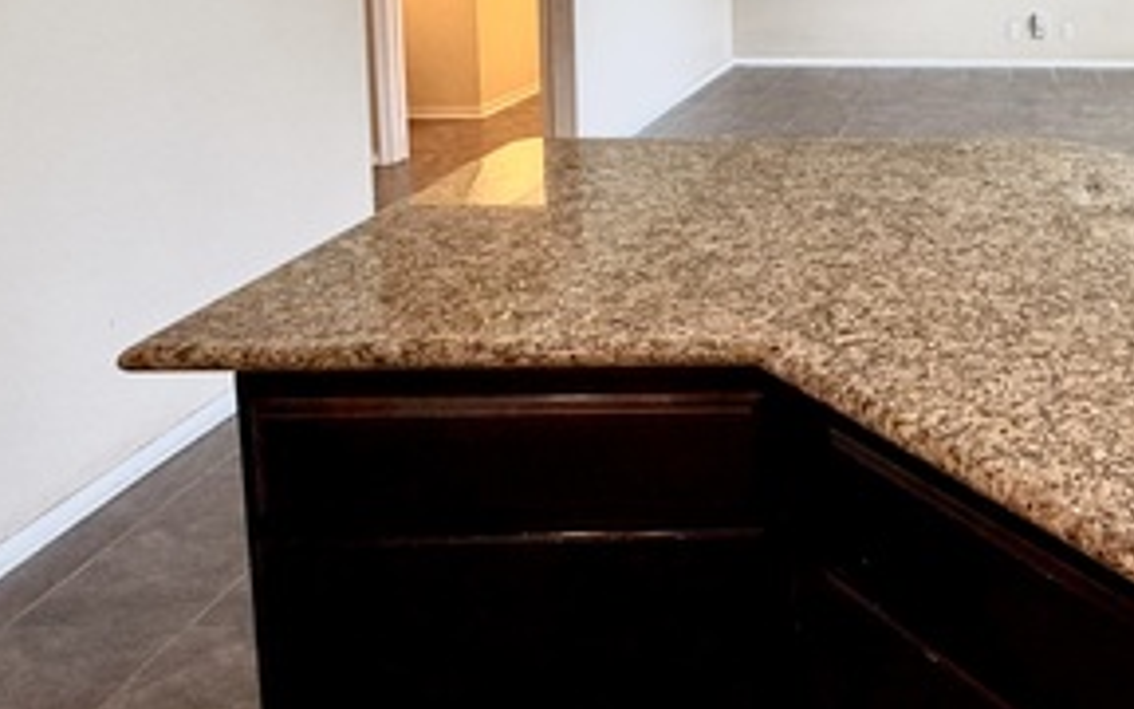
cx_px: 1047
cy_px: -4
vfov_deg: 34.7
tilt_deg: -7.0
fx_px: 1020
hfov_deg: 50.6
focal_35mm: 33
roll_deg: -0.5
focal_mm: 2.22
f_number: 2.2
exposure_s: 1/60
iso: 200
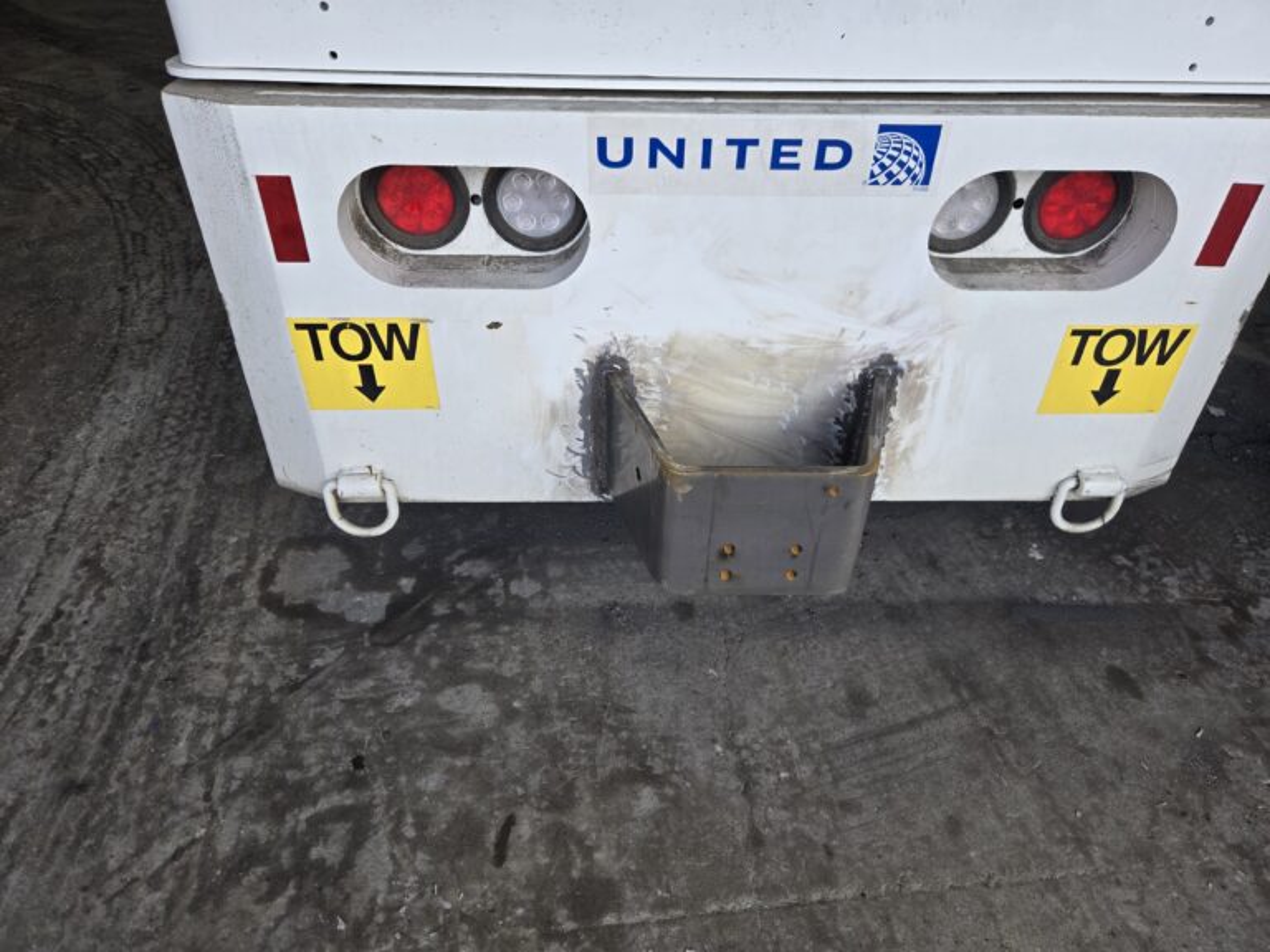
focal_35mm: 23
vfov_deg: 58.9
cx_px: 635
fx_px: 844
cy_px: 476
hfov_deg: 73.9
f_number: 1.8
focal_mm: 5.4
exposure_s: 1/237
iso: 25
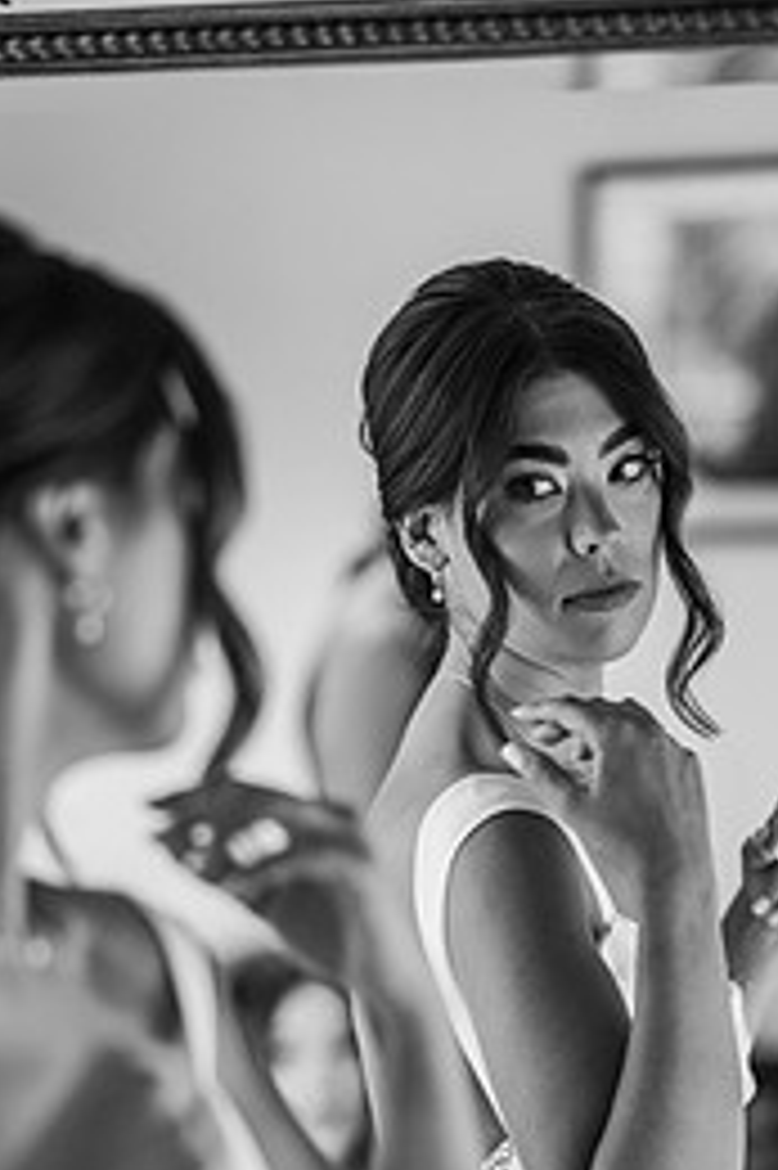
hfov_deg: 9.3
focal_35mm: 147
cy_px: 878
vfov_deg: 13.9
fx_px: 4771
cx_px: 492
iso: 320
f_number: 1.8
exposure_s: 1/200
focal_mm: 85
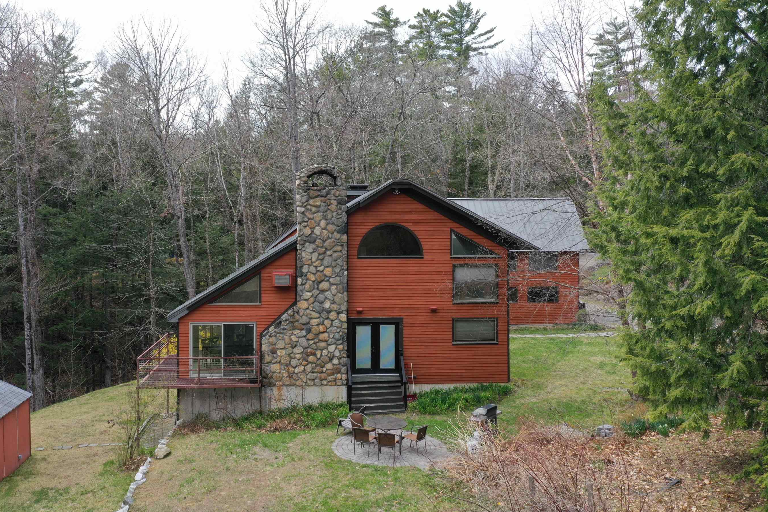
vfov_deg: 41.1
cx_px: 332
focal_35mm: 32
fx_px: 683
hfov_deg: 58.5
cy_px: 231
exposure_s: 1/200
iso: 100
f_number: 5
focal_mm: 10.26
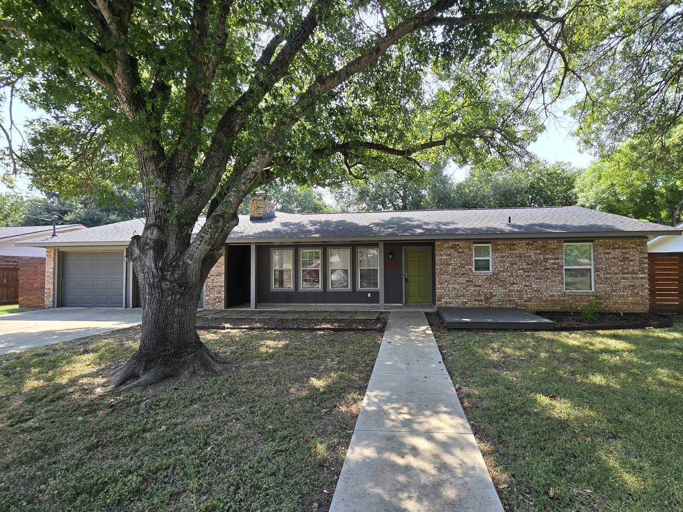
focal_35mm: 14
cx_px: 366
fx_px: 276
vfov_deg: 85.6
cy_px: 265
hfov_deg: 101.9
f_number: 2.2
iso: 50
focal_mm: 2.2
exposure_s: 1/371
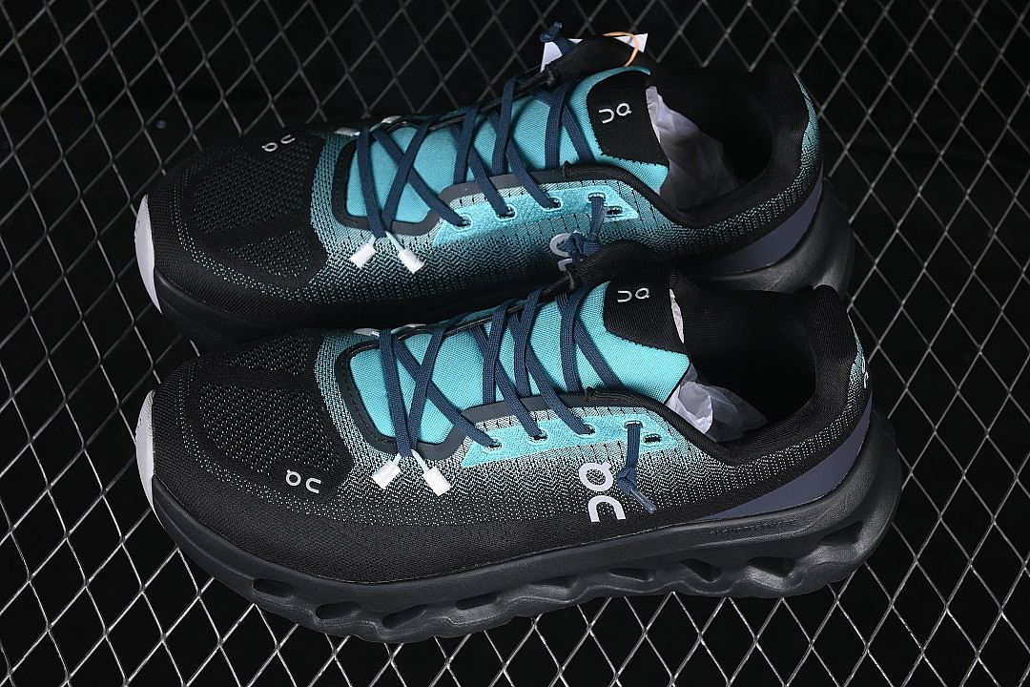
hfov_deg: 27.0
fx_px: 2146
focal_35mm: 75
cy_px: 344
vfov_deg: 18.2
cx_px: 515
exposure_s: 1/60
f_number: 6.3
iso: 160
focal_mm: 50
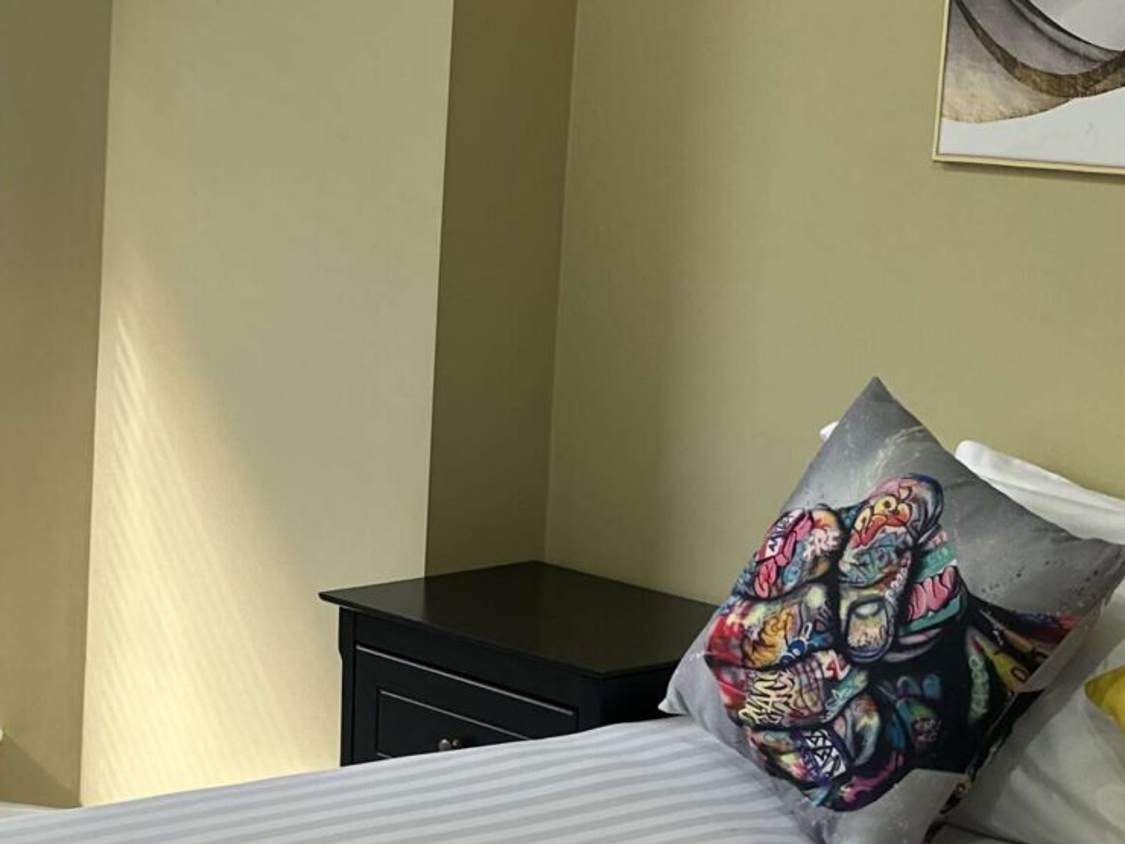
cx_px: -161
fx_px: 2697
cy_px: 353
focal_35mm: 83
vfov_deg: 17.8
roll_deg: -0.6
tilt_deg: -7.4
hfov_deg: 22.1
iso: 64
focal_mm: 6.86
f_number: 1.78
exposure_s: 1/100
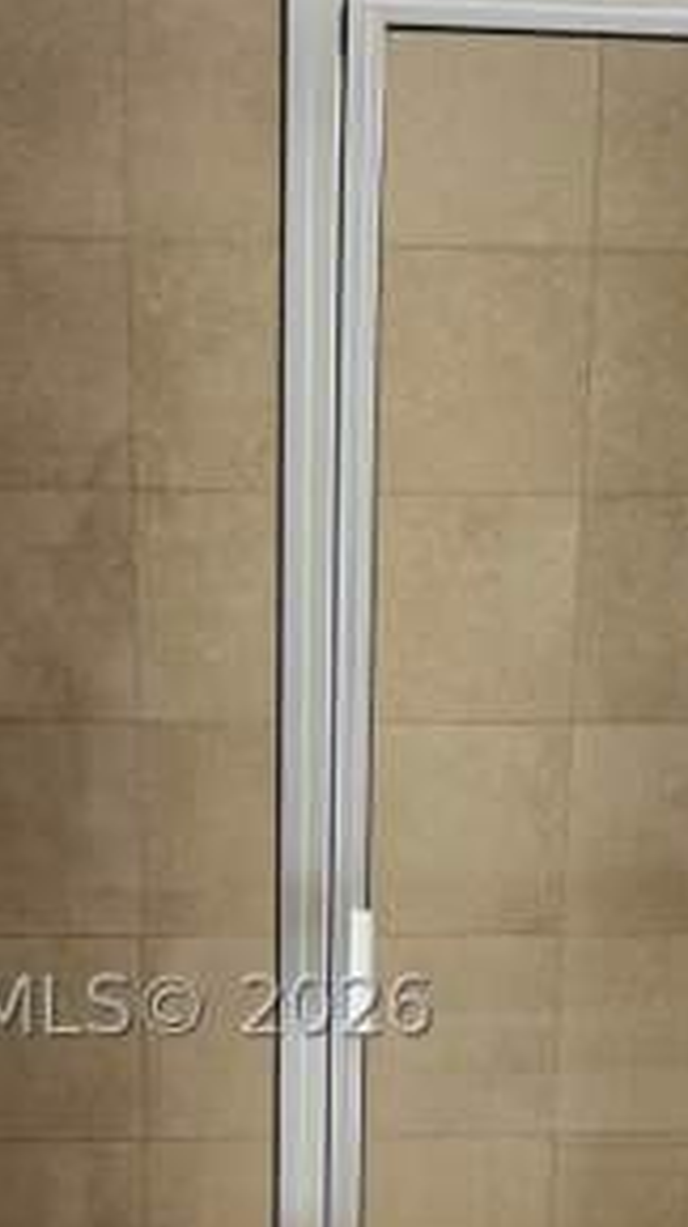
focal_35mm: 58
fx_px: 1886
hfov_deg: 20.7
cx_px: 331
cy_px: 1006
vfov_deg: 34.8
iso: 125
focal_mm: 6.76
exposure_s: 1/60
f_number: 1.78
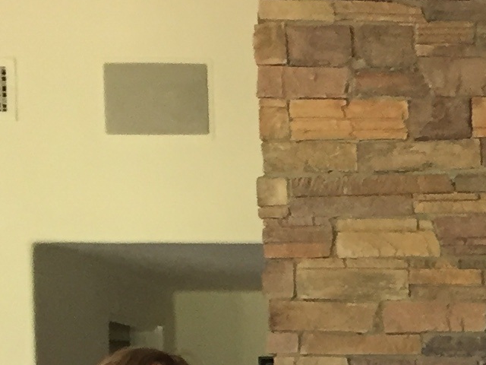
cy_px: 576
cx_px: 802
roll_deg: -0.2
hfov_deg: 12.5
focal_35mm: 148
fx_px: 2078
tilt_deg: -1.6
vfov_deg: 9.7
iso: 100
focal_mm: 4.15
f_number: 2.2
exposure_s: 1/30
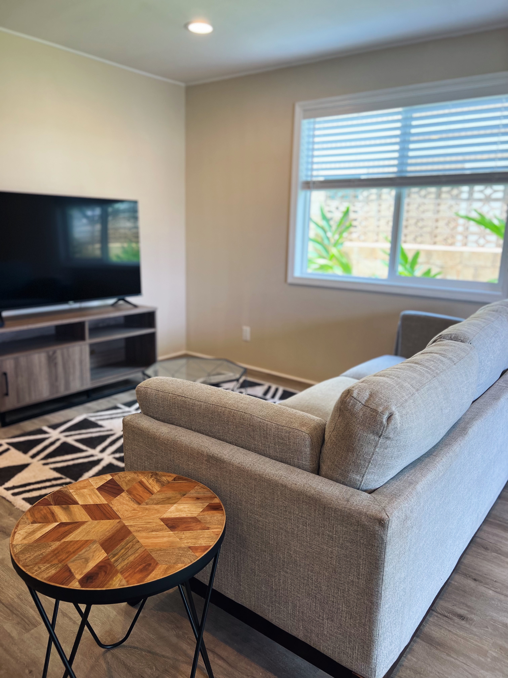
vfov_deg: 67.3
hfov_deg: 53.1
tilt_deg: -11.7
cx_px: 254
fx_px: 509
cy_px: 339
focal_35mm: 26
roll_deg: -1.6
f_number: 1.5
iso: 64
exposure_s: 1/147
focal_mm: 5.7
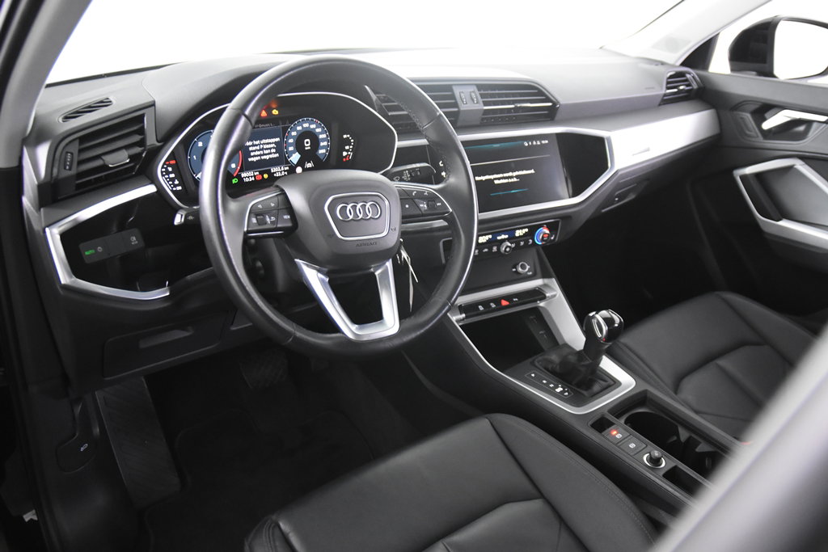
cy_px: 276
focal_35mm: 30
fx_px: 690
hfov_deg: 61.9
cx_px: 414
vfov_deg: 43.6
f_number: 2.8
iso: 3200
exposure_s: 1/30
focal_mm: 20
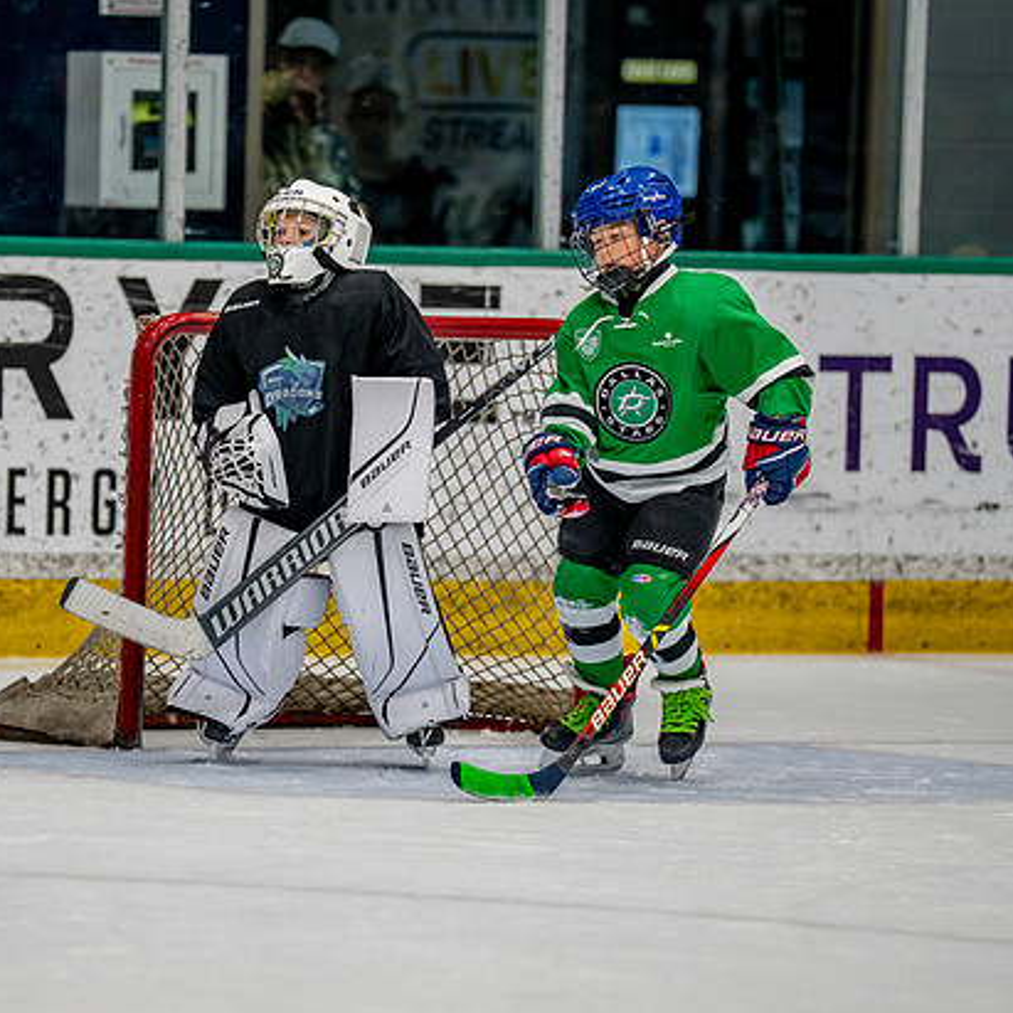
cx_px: 266
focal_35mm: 322
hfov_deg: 5.4
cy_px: 486
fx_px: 10661
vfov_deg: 5.4
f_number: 2.8
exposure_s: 1/1250
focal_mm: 200
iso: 1000
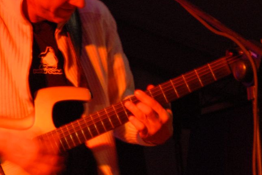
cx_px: 46
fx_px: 2297
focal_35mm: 315
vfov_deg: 4.4
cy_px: 7
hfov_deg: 6.5
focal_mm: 85
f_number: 5.6
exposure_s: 1/6
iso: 800
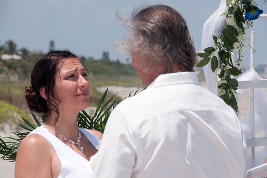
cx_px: 134
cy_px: 89
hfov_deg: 9.2
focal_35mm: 225
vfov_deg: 6.1
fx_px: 1666
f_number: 11
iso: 100
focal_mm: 150
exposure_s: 1/250
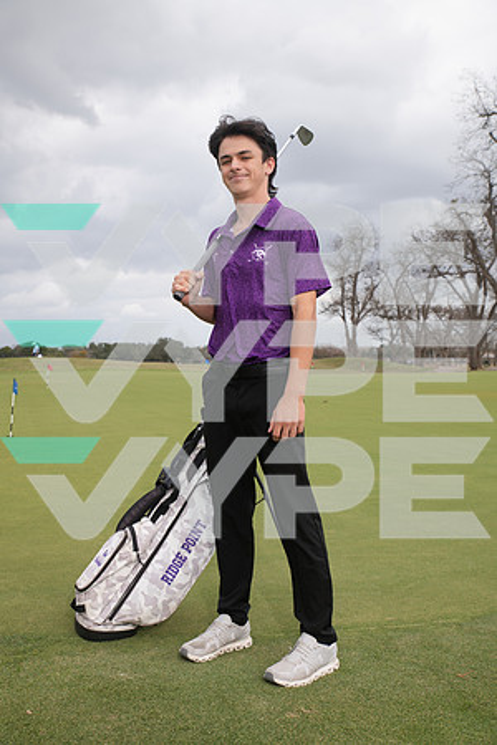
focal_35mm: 38
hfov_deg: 35.1
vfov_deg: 50.7
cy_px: 372
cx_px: 248
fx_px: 787
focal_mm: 38
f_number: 6.3
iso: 80
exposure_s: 1/320
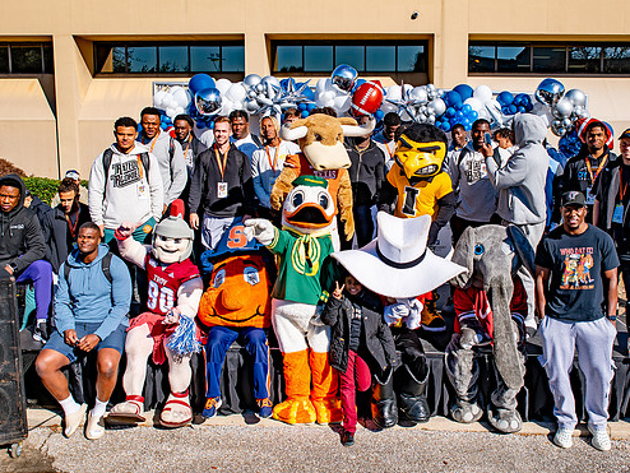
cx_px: 358
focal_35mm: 69
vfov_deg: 21.3
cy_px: 204
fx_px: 1256
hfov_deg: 28.1
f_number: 5
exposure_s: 1/1000
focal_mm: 55
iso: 100
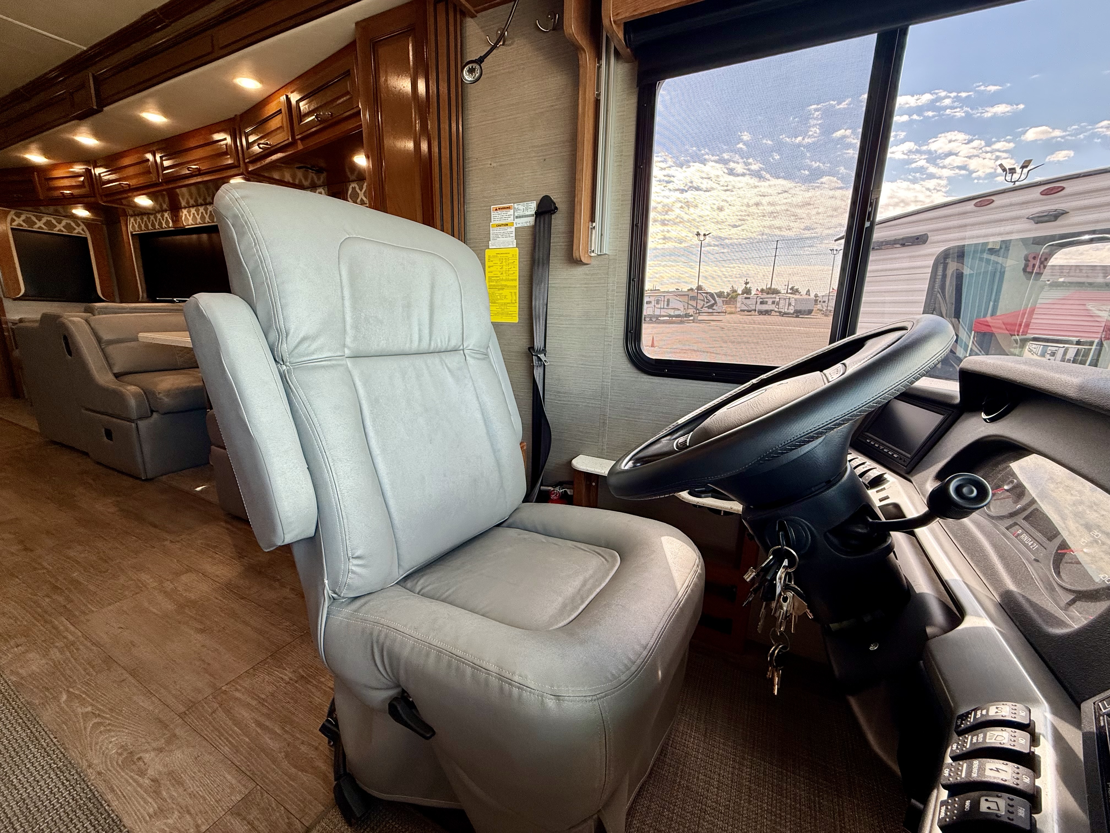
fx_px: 449
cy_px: 416
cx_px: 555
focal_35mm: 14
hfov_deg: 102.1
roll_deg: -0.1
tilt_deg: -14.0
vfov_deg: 85.7
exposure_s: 1/99
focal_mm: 2.22
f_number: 2.2
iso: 100
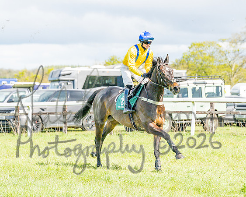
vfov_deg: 8.0
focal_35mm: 194
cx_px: 148
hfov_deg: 10.0
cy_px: 98
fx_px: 1410
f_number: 4
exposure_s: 1/2500
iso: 200
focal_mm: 115
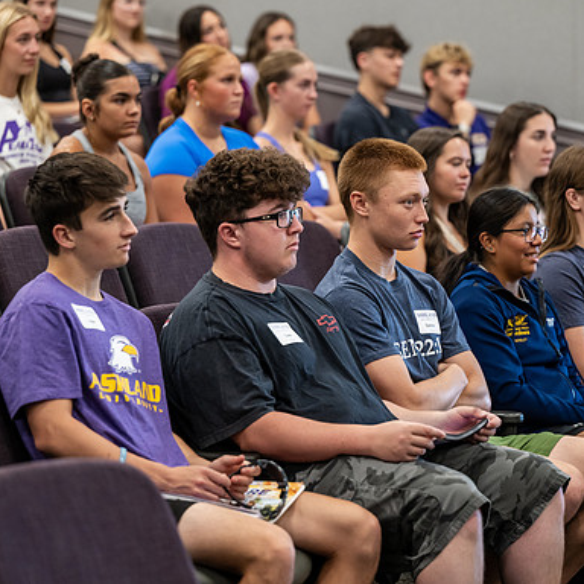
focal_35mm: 154
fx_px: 2939
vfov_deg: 11.3
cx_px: 414
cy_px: 291
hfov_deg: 11.3
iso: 2500
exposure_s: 1/200
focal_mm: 120
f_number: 3.2
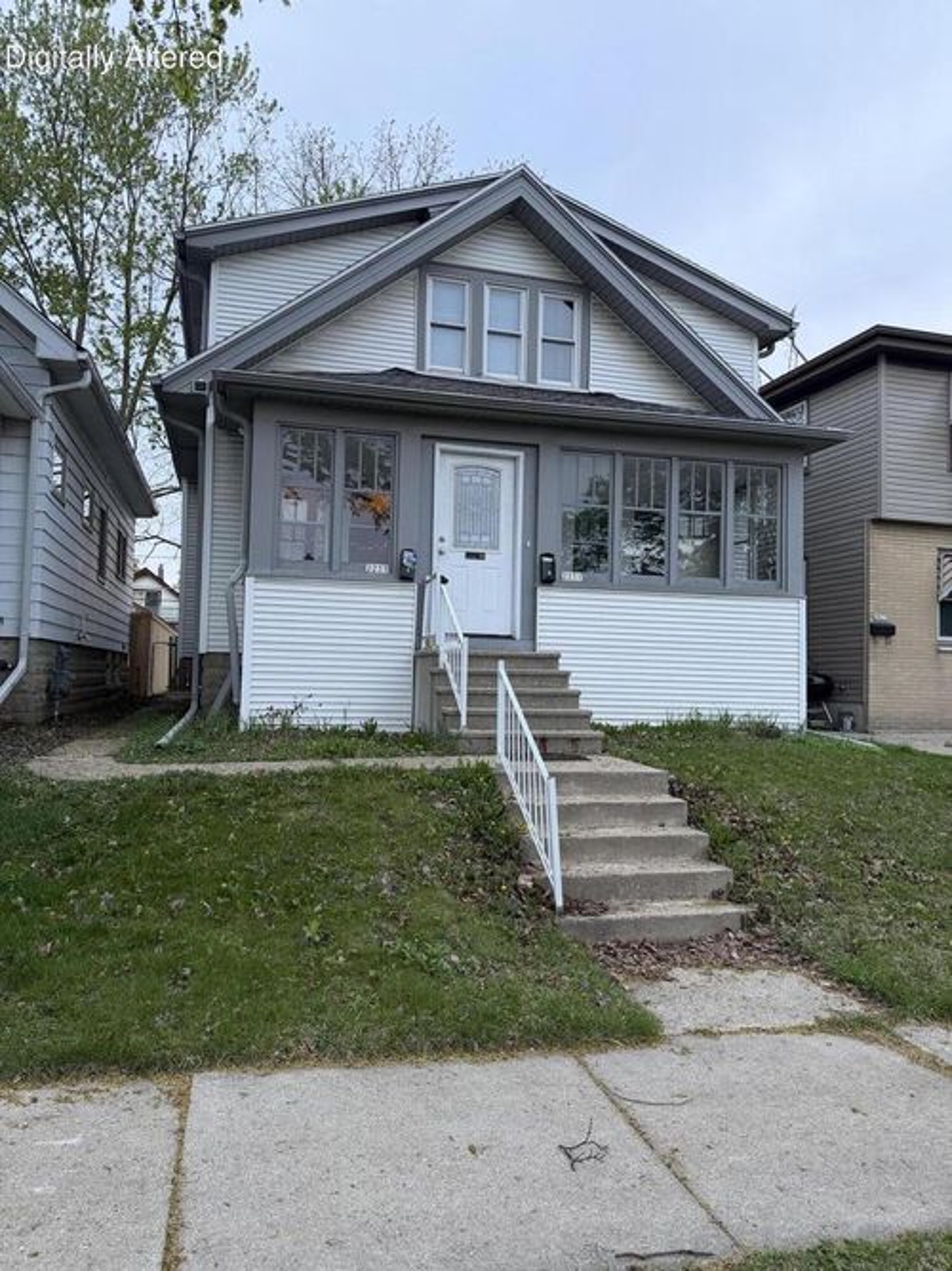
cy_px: 636
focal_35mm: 24
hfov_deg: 56.8
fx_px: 880
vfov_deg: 71.6
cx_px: 476
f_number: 1.78
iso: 200
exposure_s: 1/120
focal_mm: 6.76
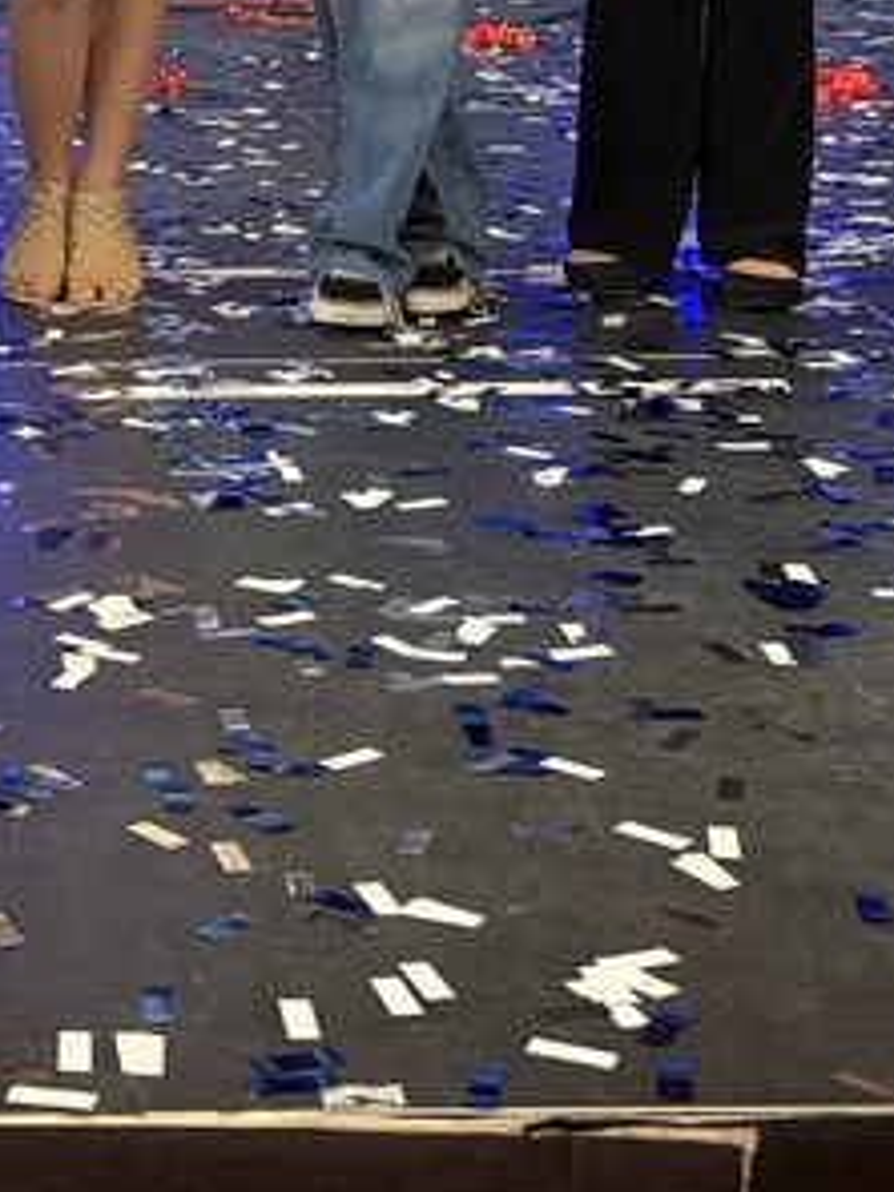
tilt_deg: -1.8
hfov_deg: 15.7
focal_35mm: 90
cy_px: -306
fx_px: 3099
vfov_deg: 20.2
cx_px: -201
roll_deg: +1.8
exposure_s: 1/60
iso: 320
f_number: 1.6
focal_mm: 5.96
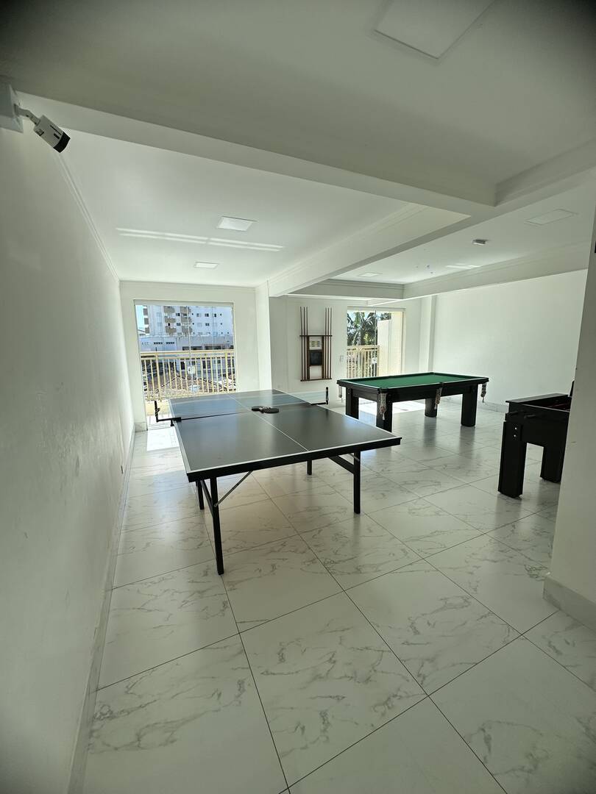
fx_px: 321
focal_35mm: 14
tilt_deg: -9.4
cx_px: 298
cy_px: 397
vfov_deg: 102.1
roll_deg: +1.6
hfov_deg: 85.7
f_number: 2.2
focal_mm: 2.22
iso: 40
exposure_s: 1/530
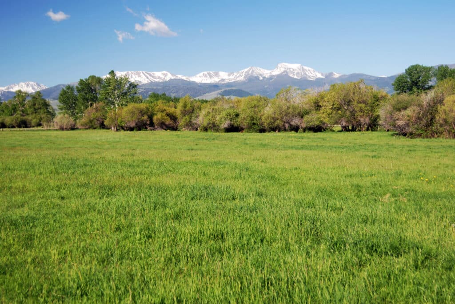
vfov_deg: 23.8
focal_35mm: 57
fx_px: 721
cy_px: 152
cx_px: 228
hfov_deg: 35.0
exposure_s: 1/125
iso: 100
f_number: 5.6
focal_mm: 38
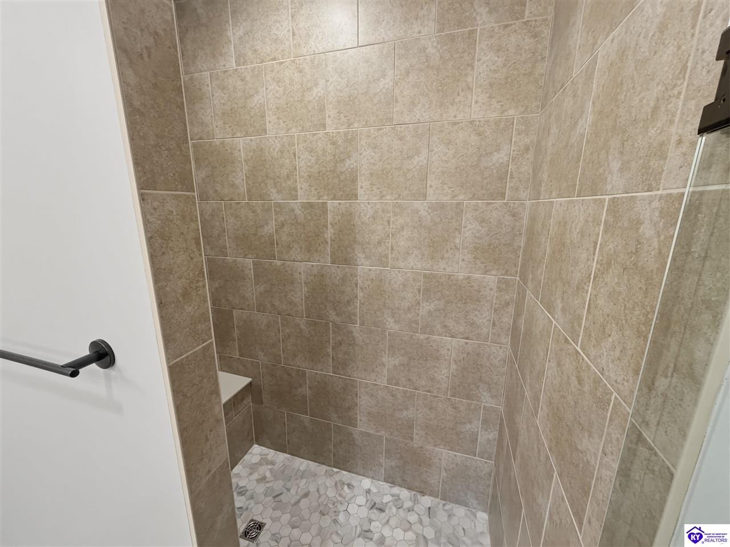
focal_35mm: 14
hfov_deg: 102.1
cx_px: 365
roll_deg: -0.2
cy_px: 274
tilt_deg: -14.4
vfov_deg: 85.6
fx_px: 295
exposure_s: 1/120
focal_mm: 2.2
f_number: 2.2
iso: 320
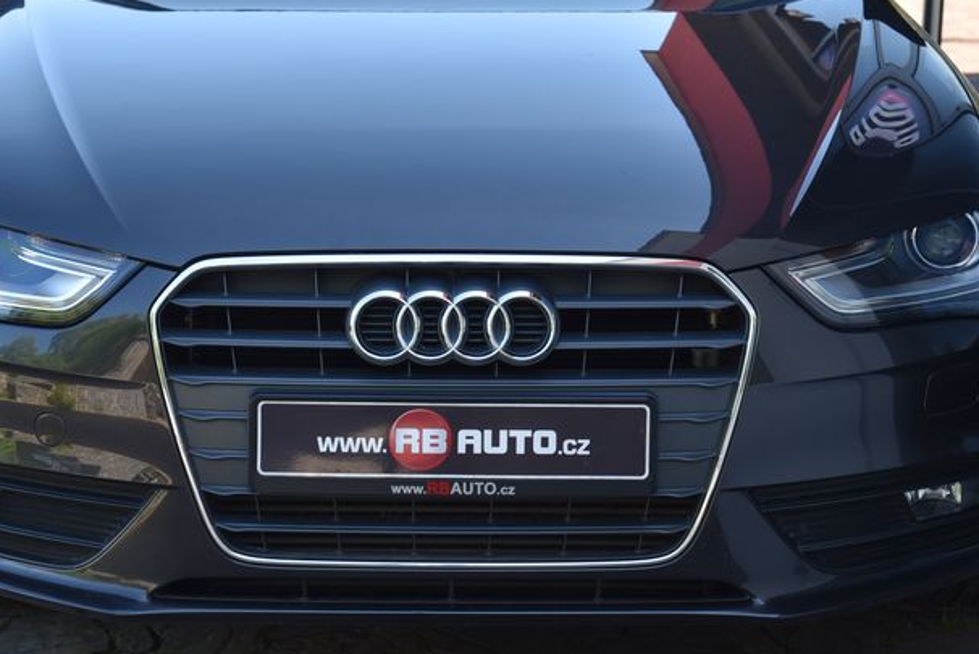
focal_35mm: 98
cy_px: 210
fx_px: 2667
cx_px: 412
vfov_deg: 14.0
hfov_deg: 20.8
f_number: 6.3
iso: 500
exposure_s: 1/160
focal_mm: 58
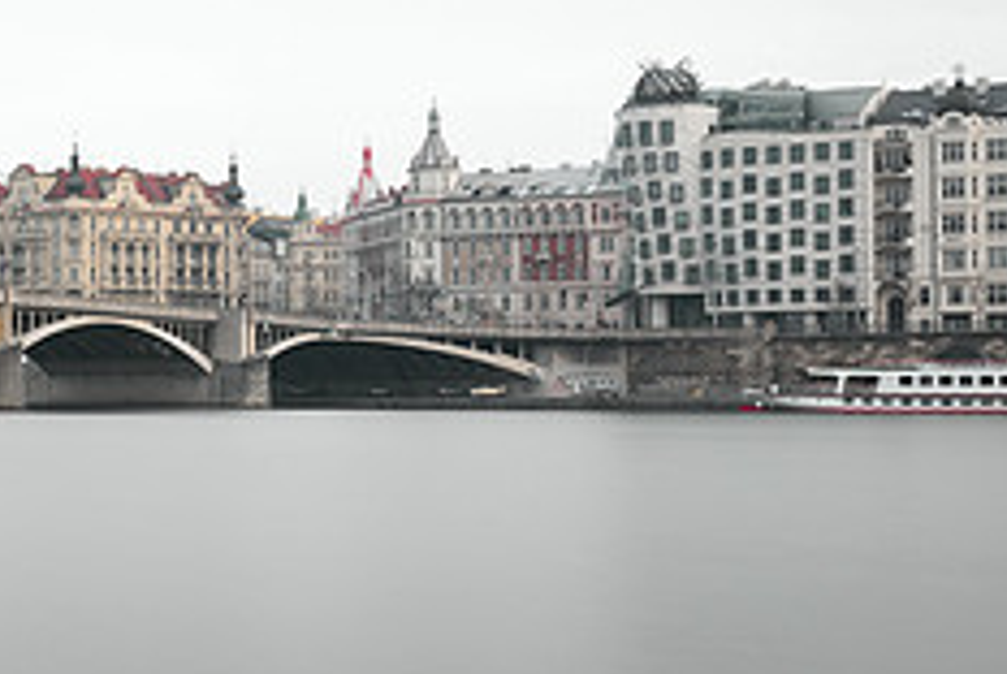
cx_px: -212
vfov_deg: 15.7
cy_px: 223
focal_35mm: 87
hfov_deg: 21.6
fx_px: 2437
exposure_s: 62
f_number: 11
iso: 100
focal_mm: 35
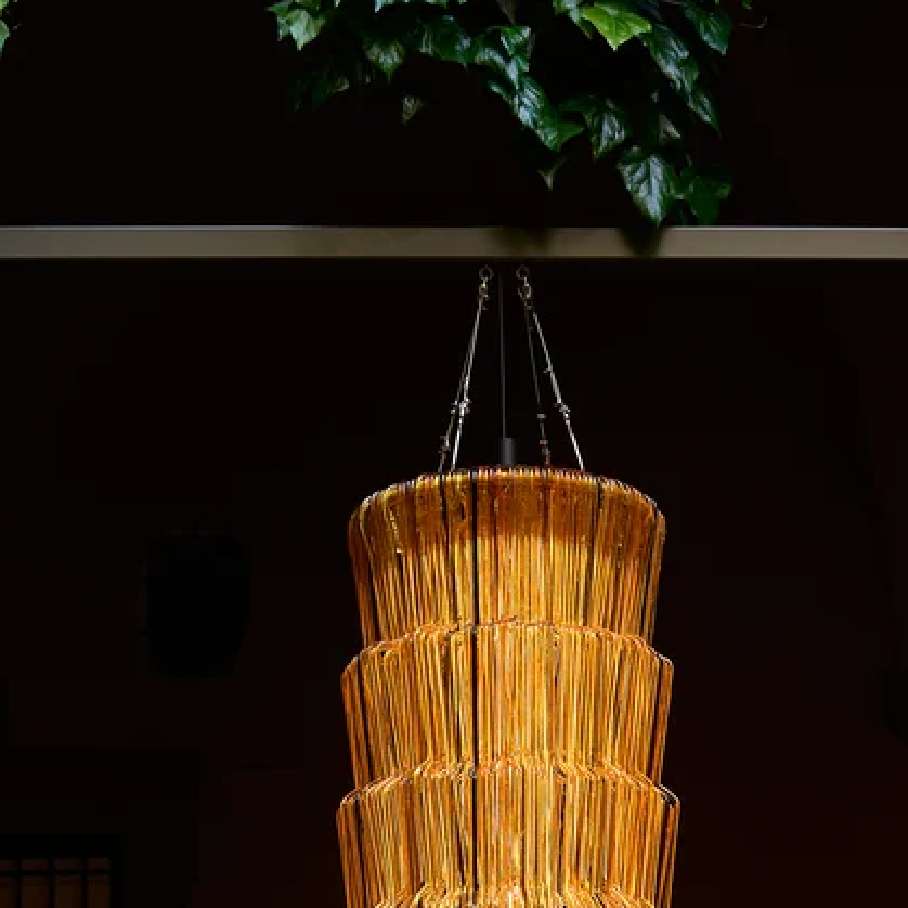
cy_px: 1337
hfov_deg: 16.3
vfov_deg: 15.1
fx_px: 3175
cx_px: 419
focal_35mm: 107
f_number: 4
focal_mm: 33
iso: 640
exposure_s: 1/80
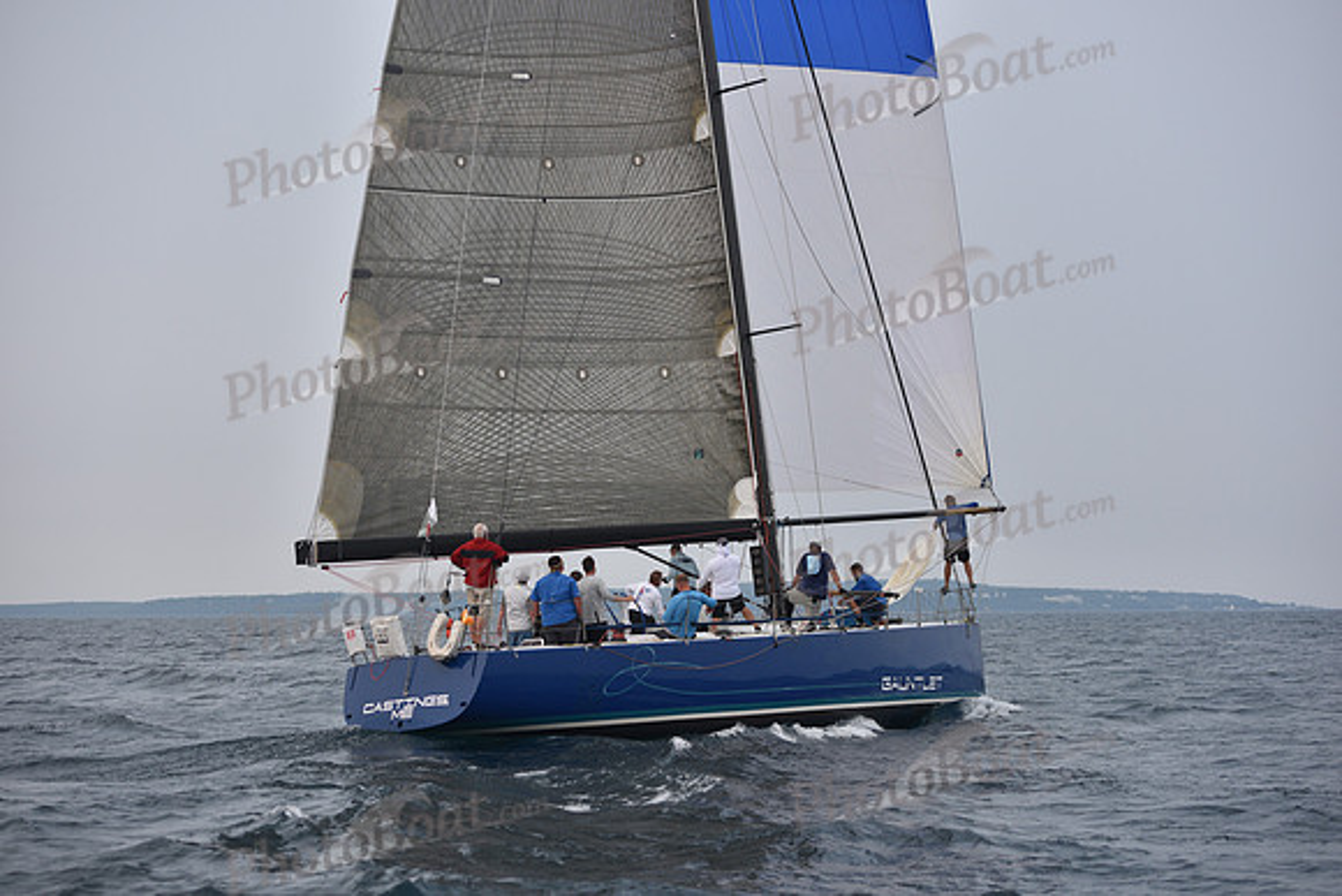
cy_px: 448
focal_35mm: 70
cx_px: 671
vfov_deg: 19.5
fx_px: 2610
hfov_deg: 28.8
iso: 250
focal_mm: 70
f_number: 4
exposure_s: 1/640
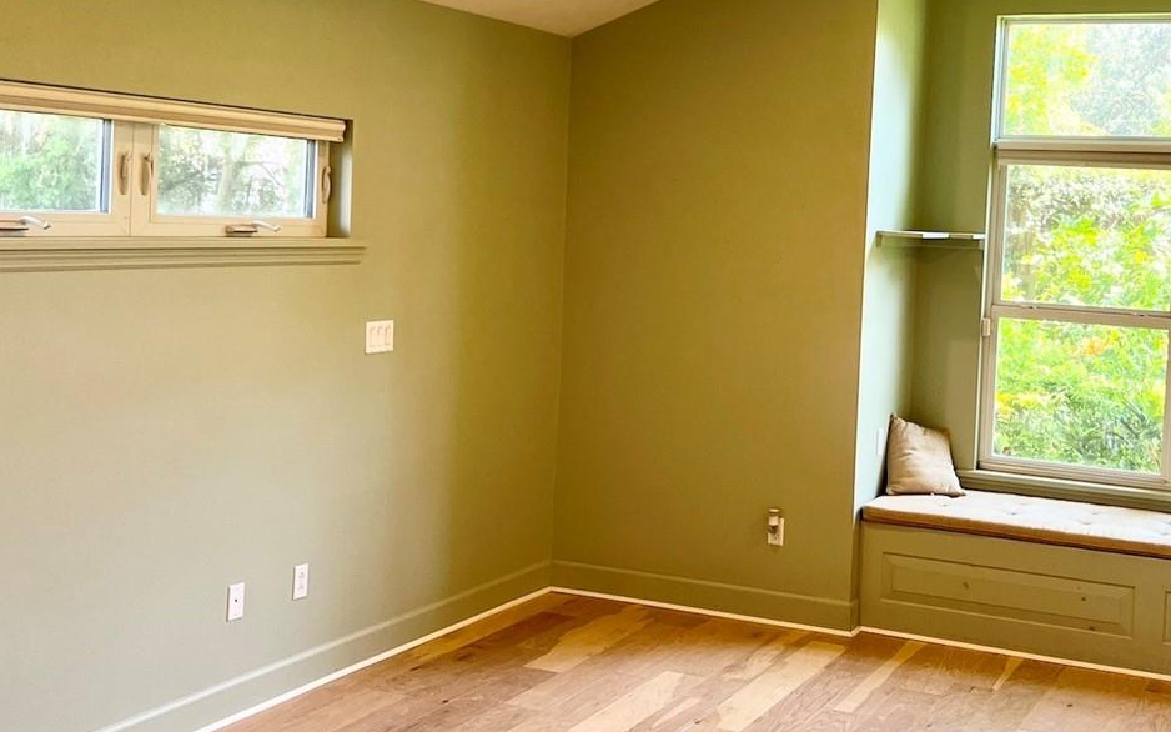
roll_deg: -2.8
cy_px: 275
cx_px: 783
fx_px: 1500
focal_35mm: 47
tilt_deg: -2.7
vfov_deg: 27.3
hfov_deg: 42.1
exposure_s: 1/120
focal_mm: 5.7
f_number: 1.5
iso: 125
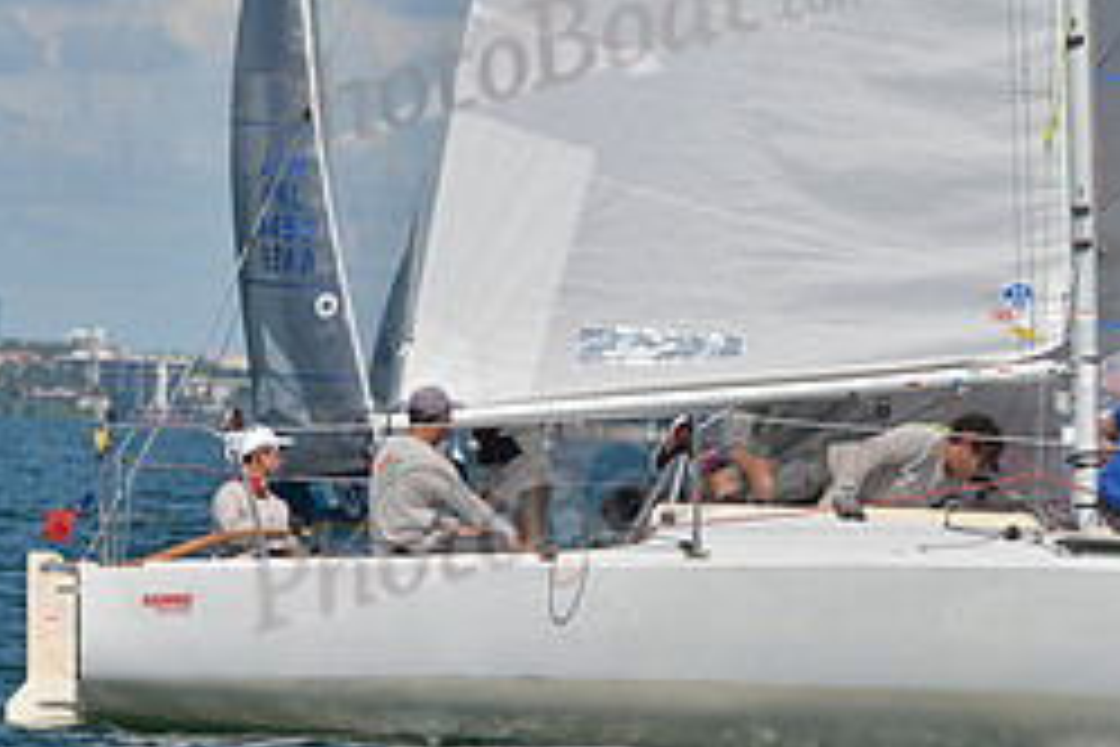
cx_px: 1116
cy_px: 218
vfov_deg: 2.5
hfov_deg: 3.7
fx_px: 17421
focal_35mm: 560
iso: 200
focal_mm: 240
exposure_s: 1/1250
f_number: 7.1
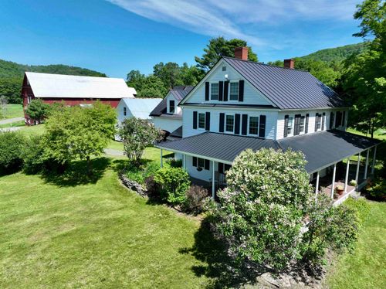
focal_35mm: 24
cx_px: 193
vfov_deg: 56.7
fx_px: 267
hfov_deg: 71.6
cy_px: 144
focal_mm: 12.29
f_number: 2.8
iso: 120
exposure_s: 1/2000
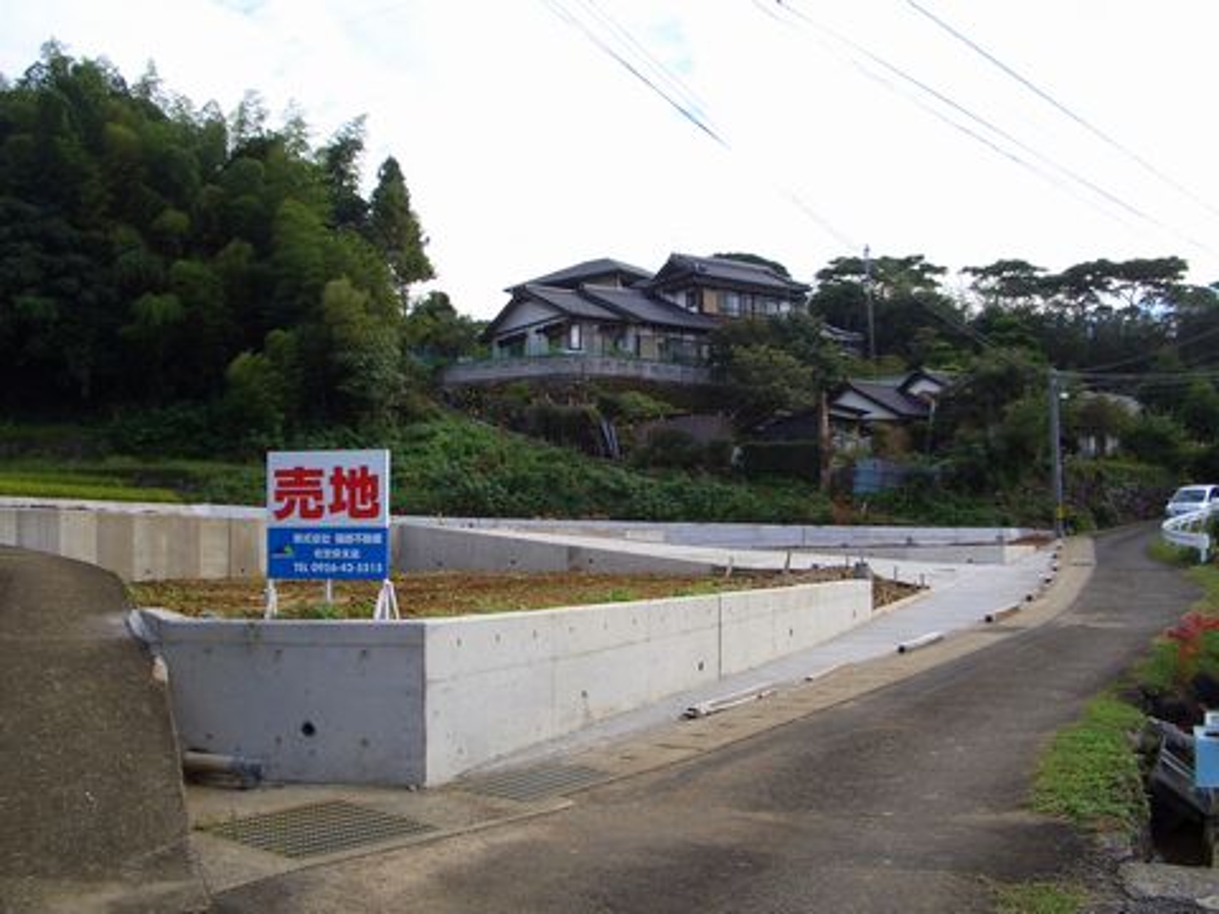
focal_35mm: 35
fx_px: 1233
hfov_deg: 52.6
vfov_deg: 40.7
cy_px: 457
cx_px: 610
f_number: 4.3
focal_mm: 5.8
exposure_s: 1/250
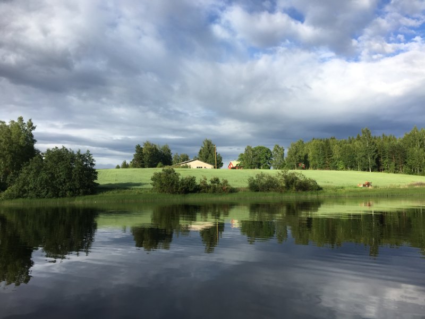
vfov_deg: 48.2
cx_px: 212
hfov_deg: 61.7
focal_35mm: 29
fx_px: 356
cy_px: 160
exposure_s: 1/974
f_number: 2.2
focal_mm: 4.15
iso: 25
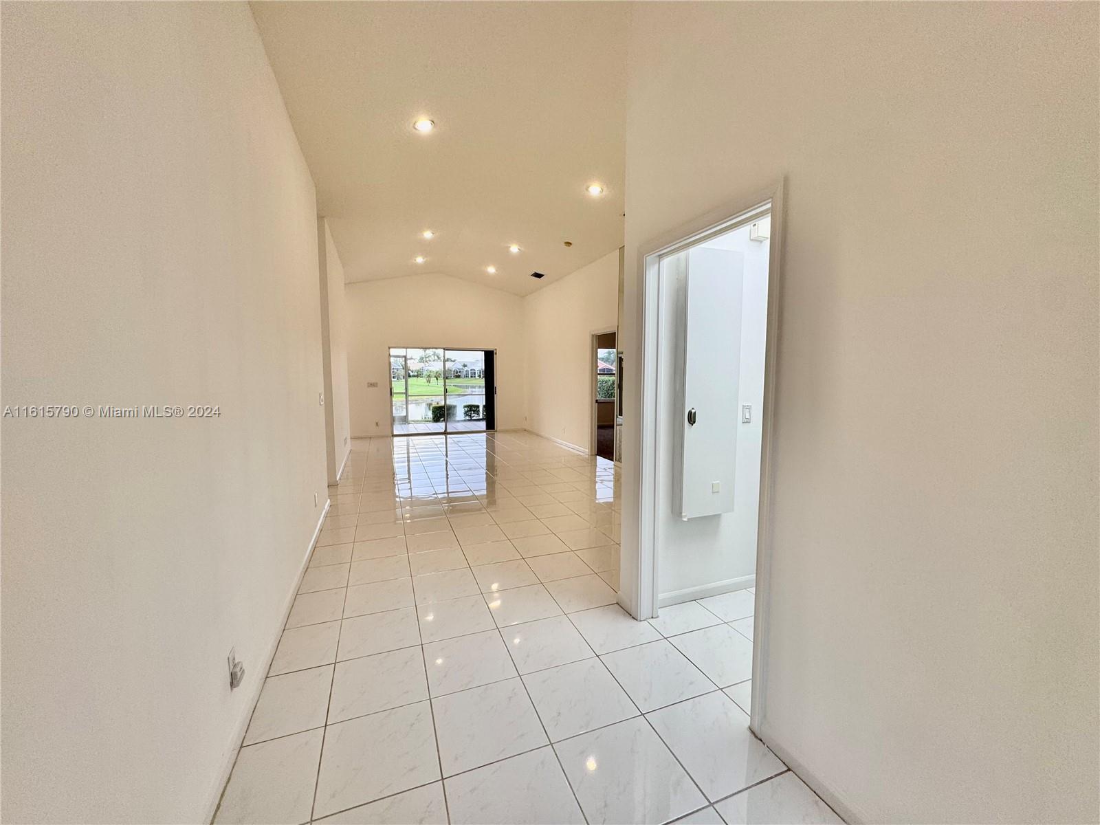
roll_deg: +0.1
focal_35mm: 14
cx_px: 550
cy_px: 412
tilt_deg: -4.6
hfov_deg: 102.1
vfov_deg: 85.7
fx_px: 445
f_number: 2.2
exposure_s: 1/120
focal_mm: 2.22
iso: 50
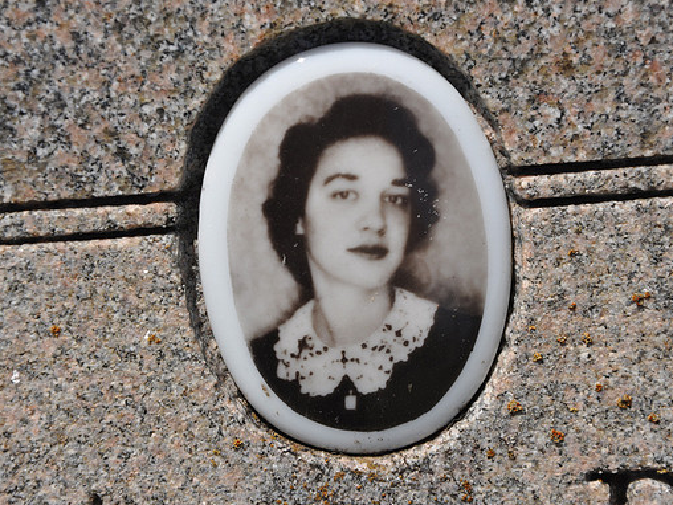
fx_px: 3355
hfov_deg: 11.5
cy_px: 252
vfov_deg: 8.6
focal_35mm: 173
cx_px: 356
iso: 200
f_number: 10
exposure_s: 1/400
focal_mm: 105
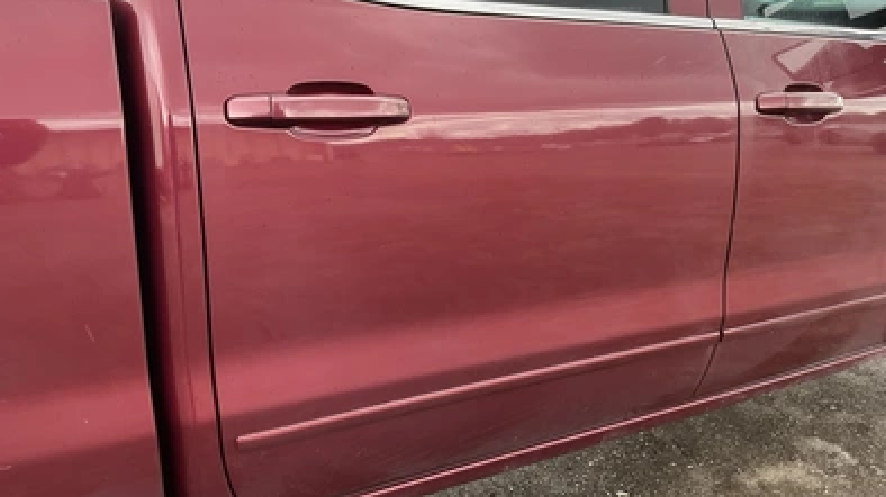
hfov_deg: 62.7
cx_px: 441
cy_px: 227
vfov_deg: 37.7
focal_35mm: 31
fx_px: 728
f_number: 1.8
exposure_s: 1/122
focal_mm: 3
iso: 64
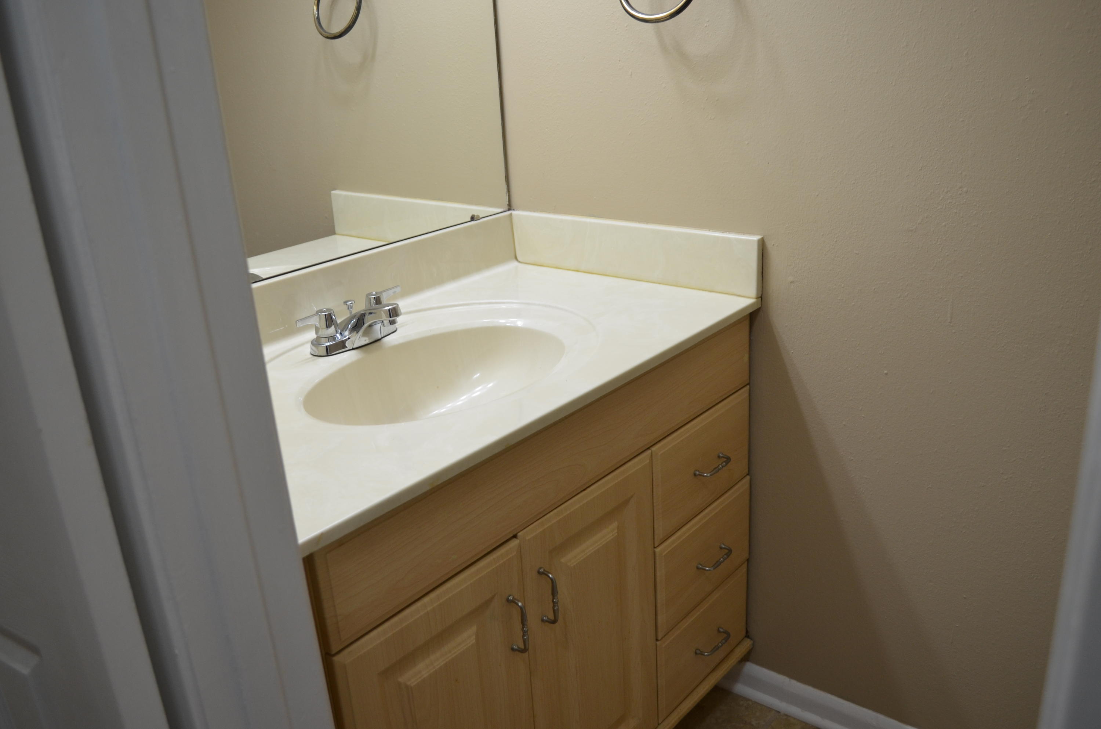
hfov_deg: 62.0
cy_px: 364
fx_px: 916
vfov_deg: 43.4
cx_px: 550
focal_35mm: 30
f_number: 4
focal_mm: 20
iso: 400
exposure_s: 1/60
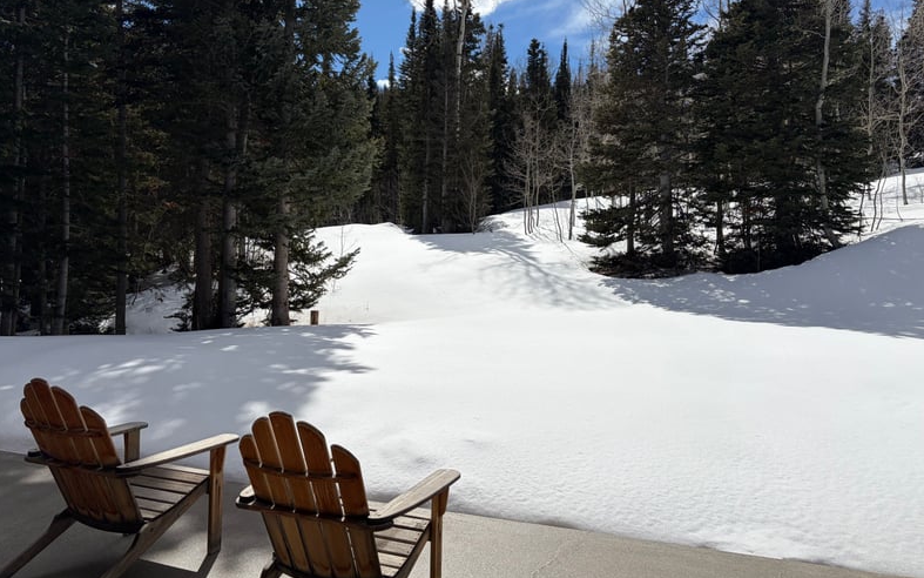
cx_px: 464
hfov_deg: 66.5
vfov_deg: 44.5
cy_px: 266
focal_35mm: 28
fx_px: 705
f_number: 1.6
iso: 50
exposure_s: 1/18519
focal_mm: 5.96
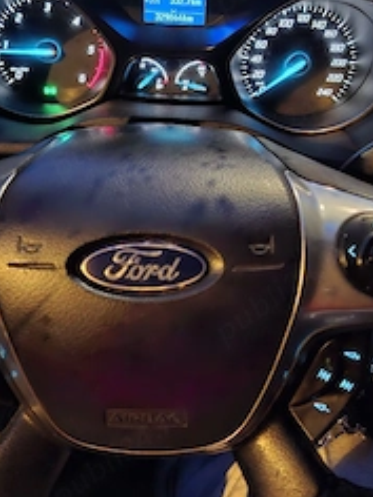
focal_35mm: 39
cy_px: 152
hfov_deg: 36.8
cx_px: 162
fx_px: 560
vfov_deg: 46.8
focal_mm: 5.54
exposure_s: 1/8
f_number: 1.8
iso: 1600
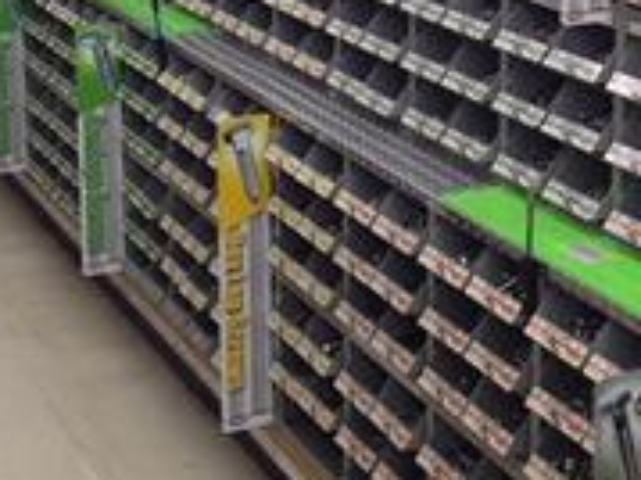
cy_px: -18
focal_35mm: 86
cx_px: 503
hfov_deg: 22.5
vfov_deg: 16.7
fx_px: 1591
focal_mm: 4.12
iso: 50
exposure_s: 1/20
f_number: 2.4
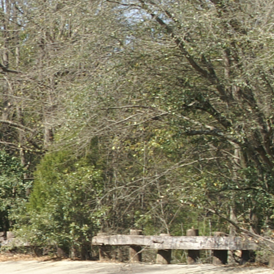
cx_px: -191
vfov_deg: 7.7
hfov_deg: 7.5
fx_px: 2034
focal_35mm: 227
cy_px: 204
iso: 100
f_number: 9
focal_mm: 35
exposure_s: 1/100
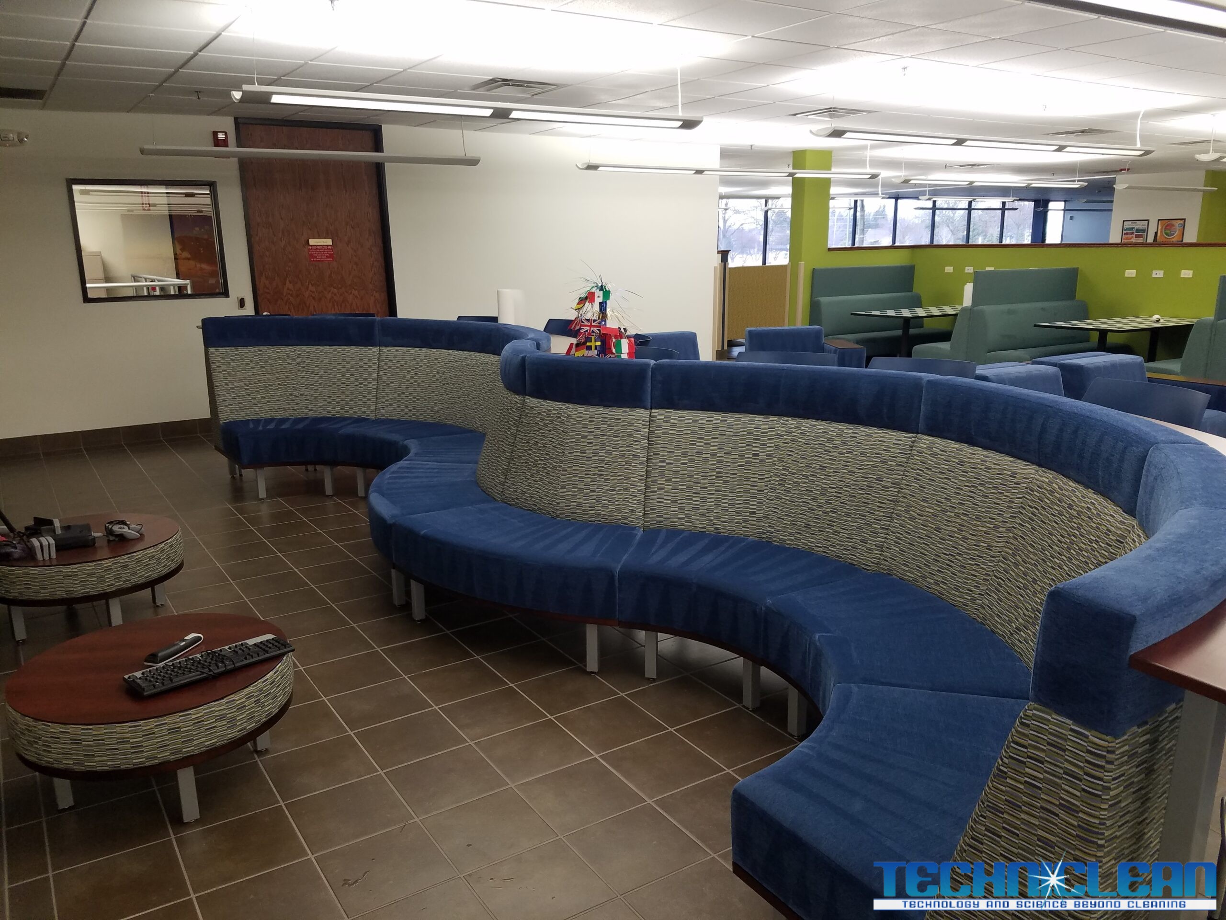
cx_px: 613
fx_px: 921
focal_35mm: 26
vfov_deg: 53.1
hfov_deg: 67.3
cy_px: 460
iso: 100
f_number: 1.7
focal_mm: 4.2
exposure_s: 1/40
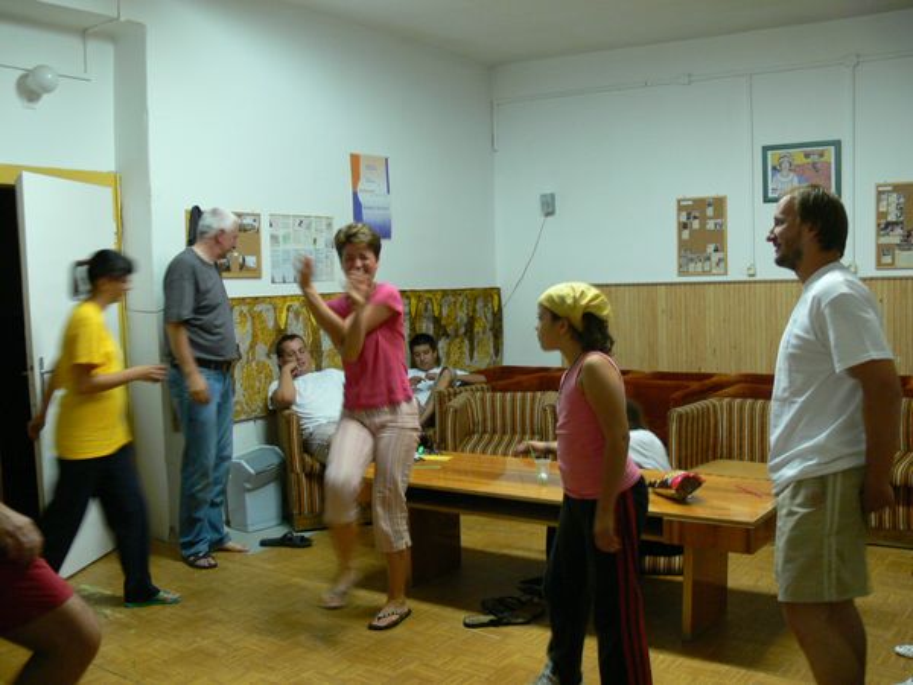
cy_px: 342
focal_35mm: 35
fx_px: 923
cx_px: 456
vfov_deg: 40.7
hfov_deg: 52.6
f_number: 2.8
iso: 200
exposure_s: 1/15
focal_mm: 7.4
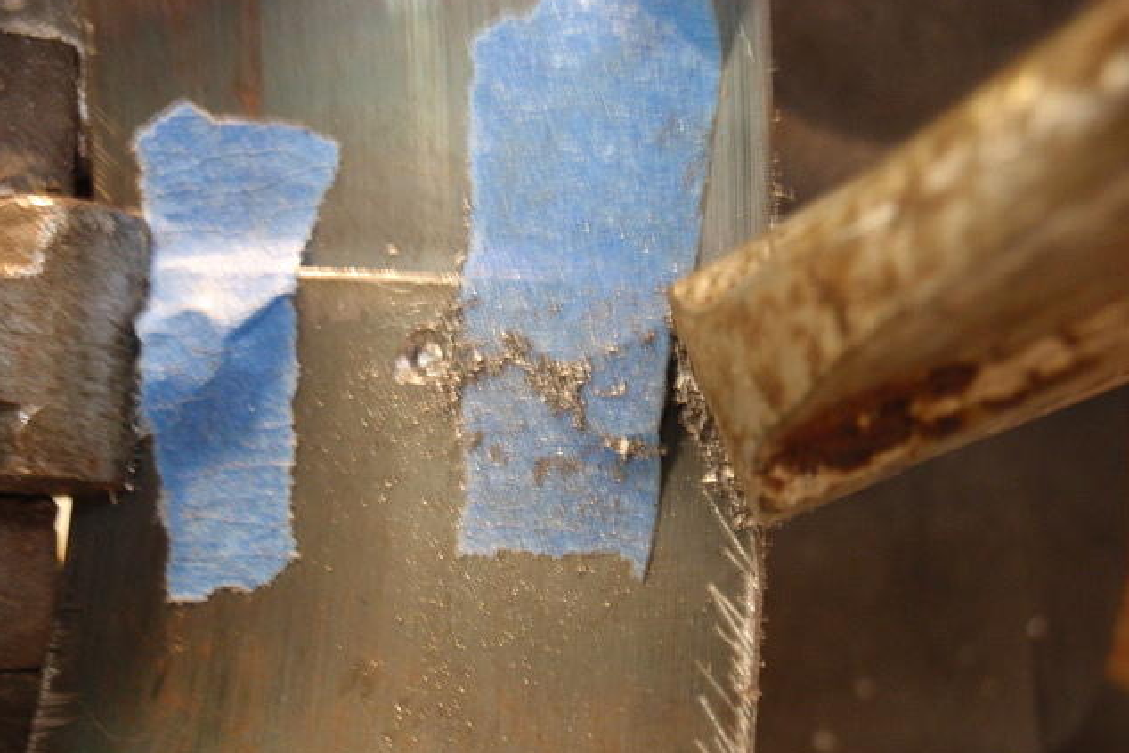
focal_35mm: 42
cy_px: 418
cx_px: 563
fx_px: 1317
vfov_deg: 31.9
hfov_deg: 46.4
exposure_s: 1/8
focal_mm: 7.25
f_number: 3.9
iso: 200
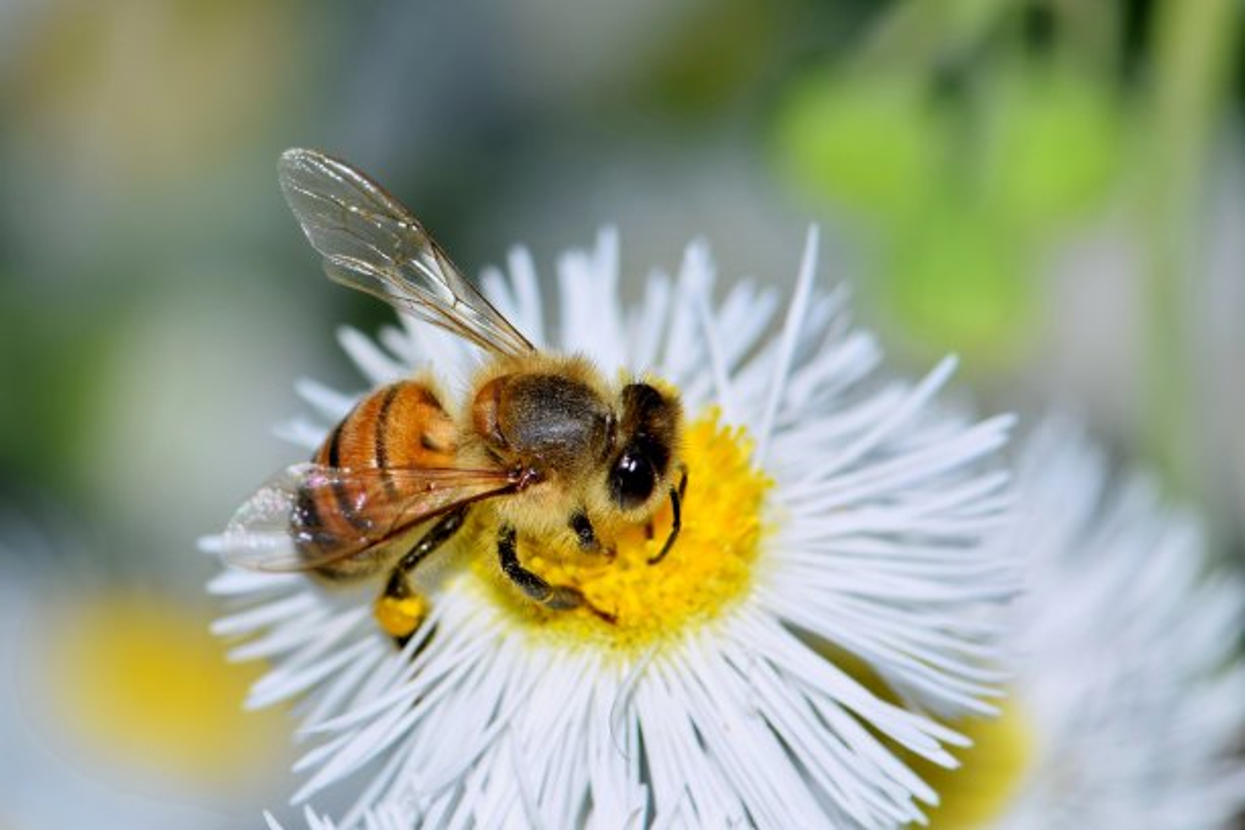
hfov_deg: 13.0
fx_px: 5446
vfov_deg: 8.7
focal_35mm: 158
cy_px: 415
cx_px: 622
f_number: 13
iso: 100
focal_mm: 105
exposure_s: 1/200
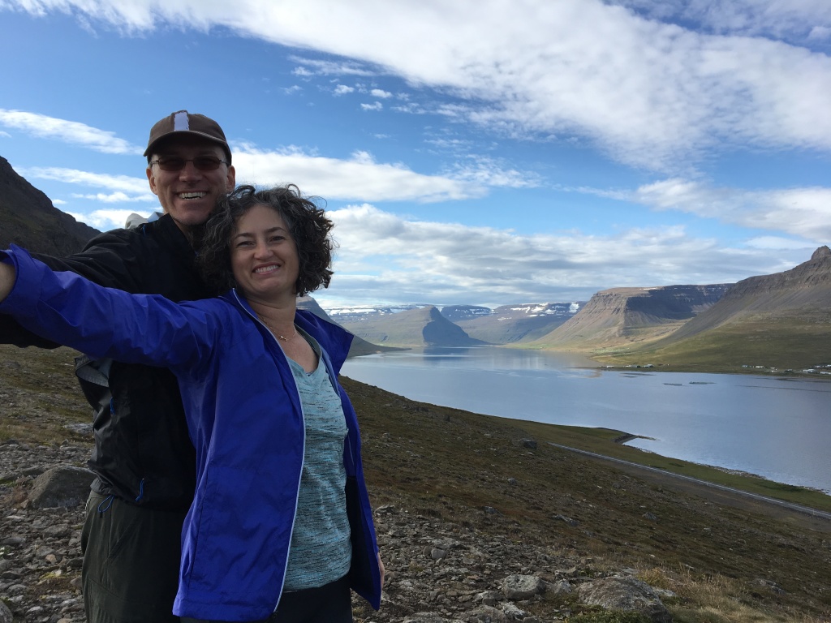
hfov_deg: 61.7
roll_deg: +0.1
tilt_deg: +1.2
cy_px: 312
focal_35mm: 29
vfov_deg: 48.2
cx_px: 416
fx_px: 696
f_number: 2.2
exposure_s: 1/1068
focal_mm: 4.15
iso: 25
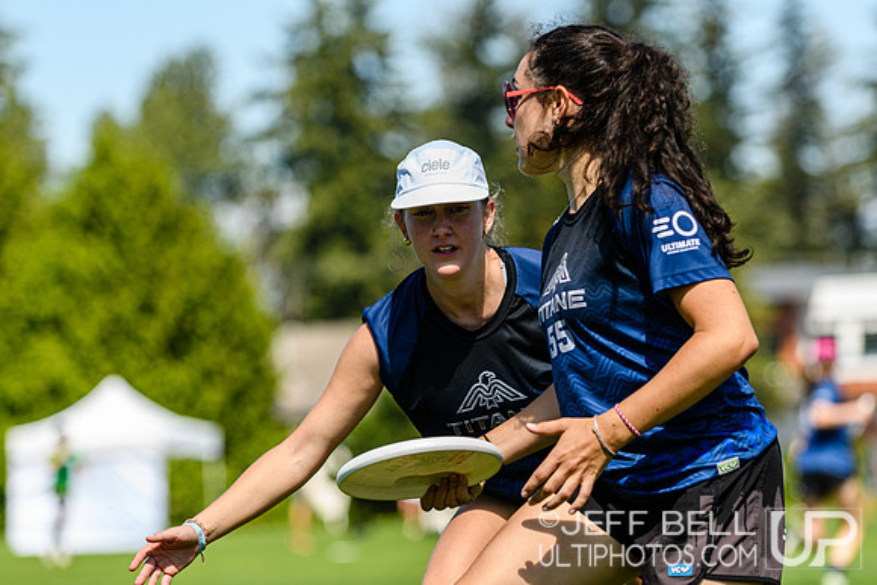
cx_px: 438
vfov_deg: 6.8
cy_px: 292
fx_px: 4934
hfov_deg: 10.2
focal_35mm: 202
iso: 180
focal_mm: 135
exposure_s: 1/1250
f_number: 3.2
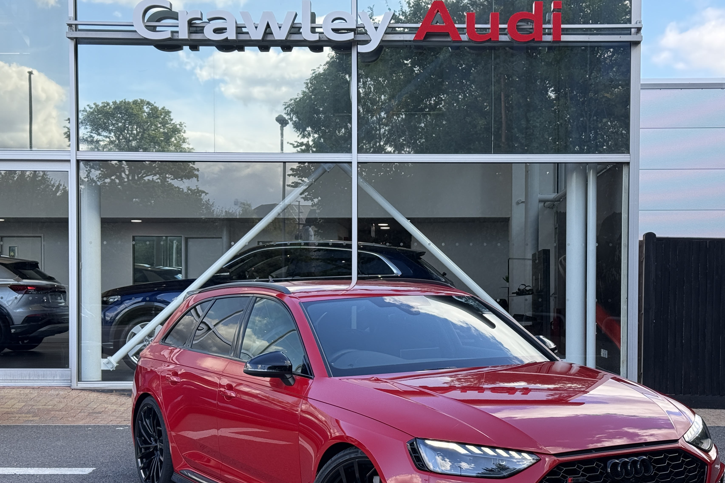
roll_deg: +0.3
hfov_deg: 33.9
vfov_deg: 22.9
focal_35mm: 59
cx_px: 422
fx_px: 1188
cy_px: 306
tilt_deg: +0.5
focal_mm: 6.76
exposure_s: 1/719
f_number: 1.78
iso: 64
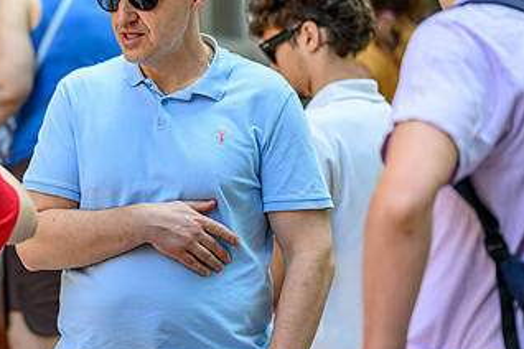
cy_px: 134
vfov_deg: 8.7
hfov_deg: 13.0
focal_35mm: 157
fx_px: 2285
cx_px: 56
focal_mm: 85
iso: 360
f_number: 1.8
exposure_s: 1/1000
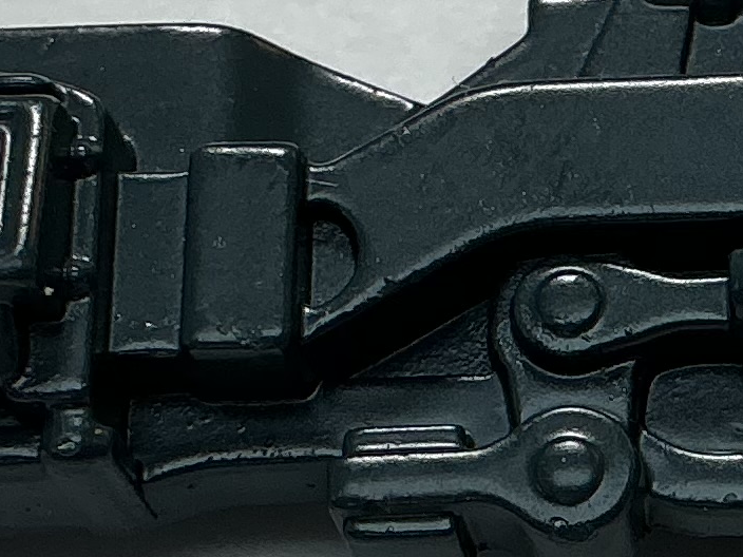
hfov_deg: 11.6
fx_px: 3563
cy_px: 59
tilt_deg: -57.8
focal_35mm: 166
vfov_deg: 8.9
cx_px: 959
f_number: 1.8
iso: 20
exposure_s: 1/197
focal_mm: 3
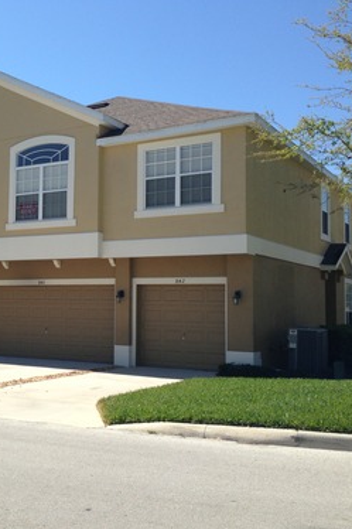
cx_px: 71
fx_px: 690
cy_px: 260
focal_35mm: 47
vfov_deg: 41.9
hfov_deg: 28.0
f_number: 2.4
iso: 50
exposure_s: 1/1391
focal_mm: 4.13
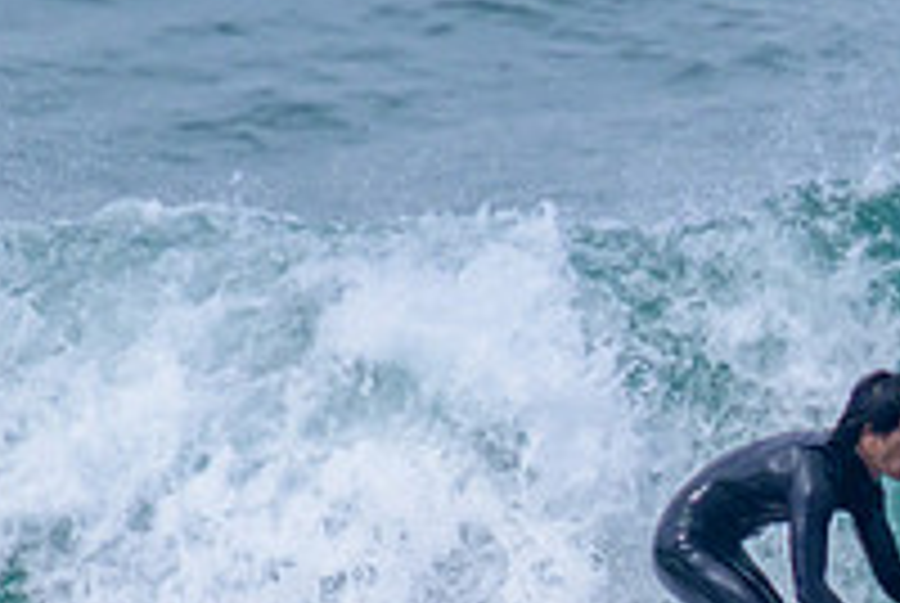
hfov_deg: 0.6
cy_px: 656
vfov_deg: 0.4
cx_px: 1134
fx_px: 79416
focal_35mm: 3172
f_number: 11
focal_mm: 800
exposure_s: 1/2000
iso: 900
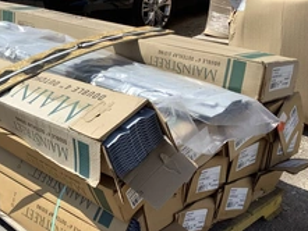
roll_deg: +5.5
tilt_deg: -24.6
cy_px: 131
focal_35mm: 56
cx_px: 71
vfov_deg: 26.1
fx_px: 499
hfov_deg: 33.5
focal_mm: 3.3
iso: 25
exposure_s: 1/2262
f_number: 2.4
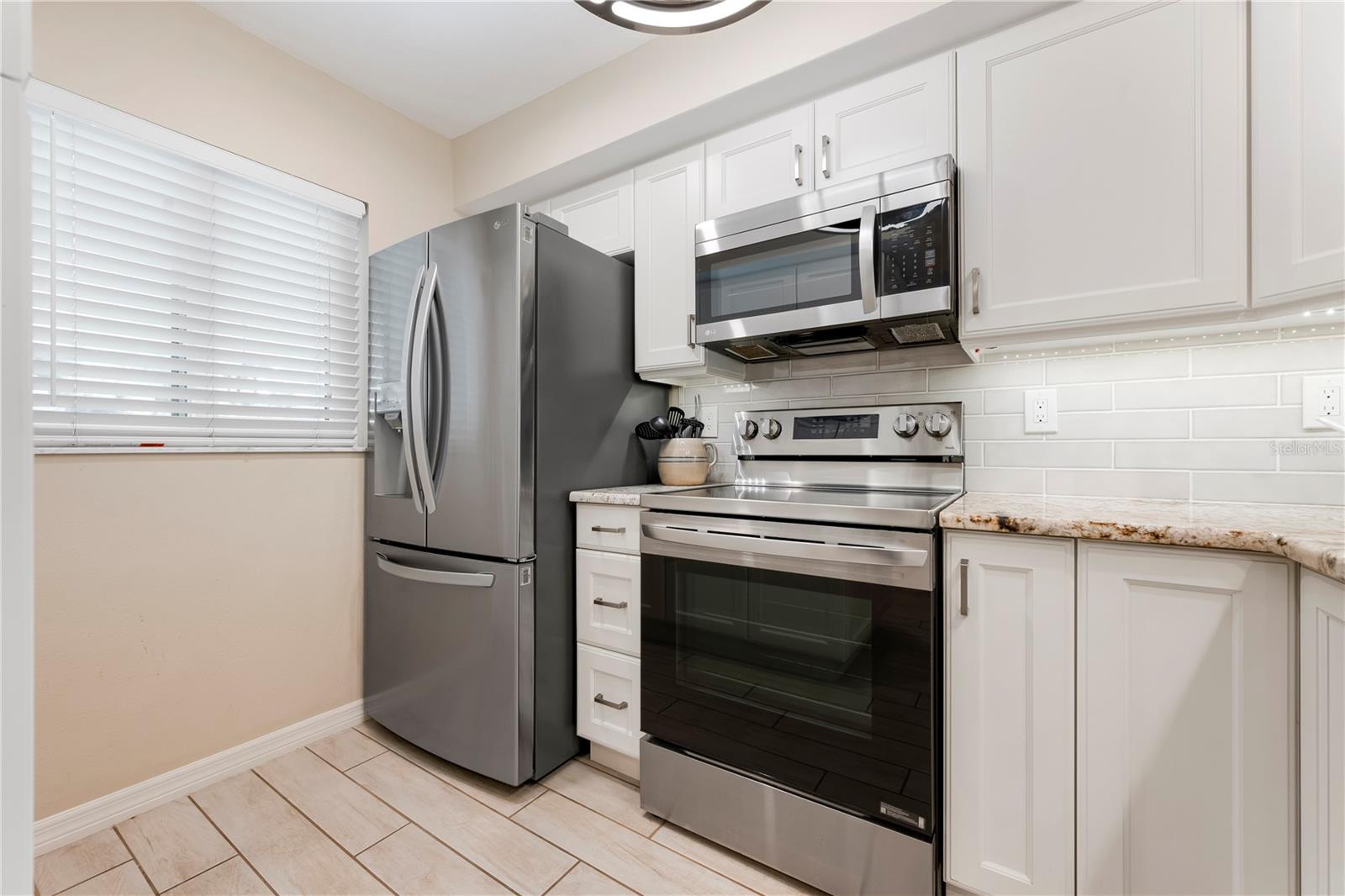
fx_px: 523
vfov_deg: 81.2
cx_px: 672
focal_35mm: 14
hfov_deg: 104.3
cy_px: 448
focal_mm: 14
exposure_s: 1/4
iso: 500
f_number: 8
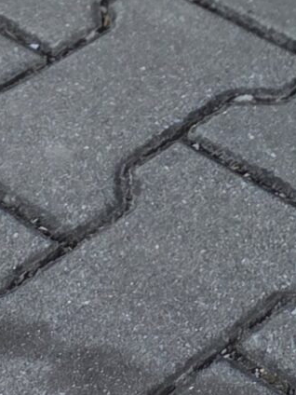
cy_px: -780
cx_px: 457
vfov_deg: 10.3
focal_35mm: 139
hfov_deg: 10.3
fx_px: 1585
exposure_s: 1/976
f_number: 1.8
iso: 80
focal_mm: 5.4
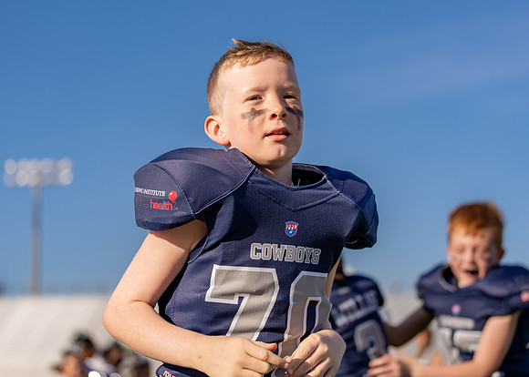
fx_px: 1282
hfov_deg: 23.3
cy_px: 163
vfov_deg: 16.8
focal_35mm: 85
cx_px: 253
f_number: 2.8
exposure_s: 1/2500
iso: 100
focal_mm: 70
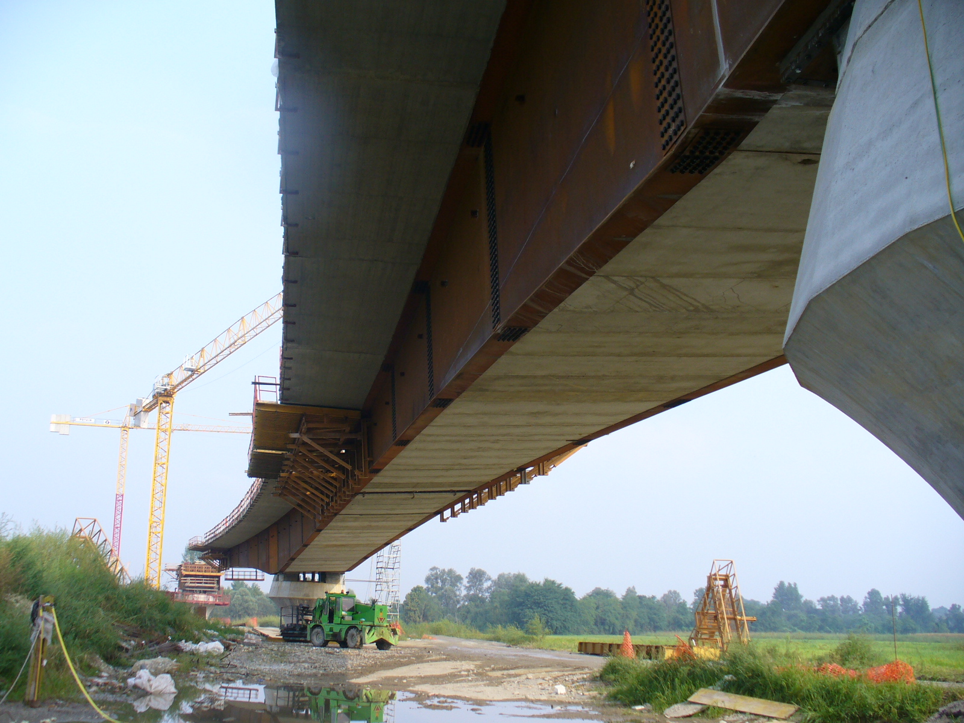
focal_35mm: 37
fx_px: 1030
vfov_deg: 38.7
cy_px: 362
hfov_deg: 50.1
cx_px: 482
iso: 80
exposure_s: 1/500
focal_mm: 6.1
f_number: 2.8
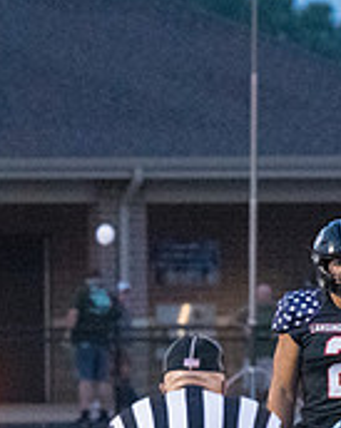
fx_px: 12029
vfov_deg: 2.0
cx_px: 314
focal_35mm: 951
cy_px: 430
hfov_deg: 1.6
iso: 8000
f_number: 5
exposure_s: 1/1250
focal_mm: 200
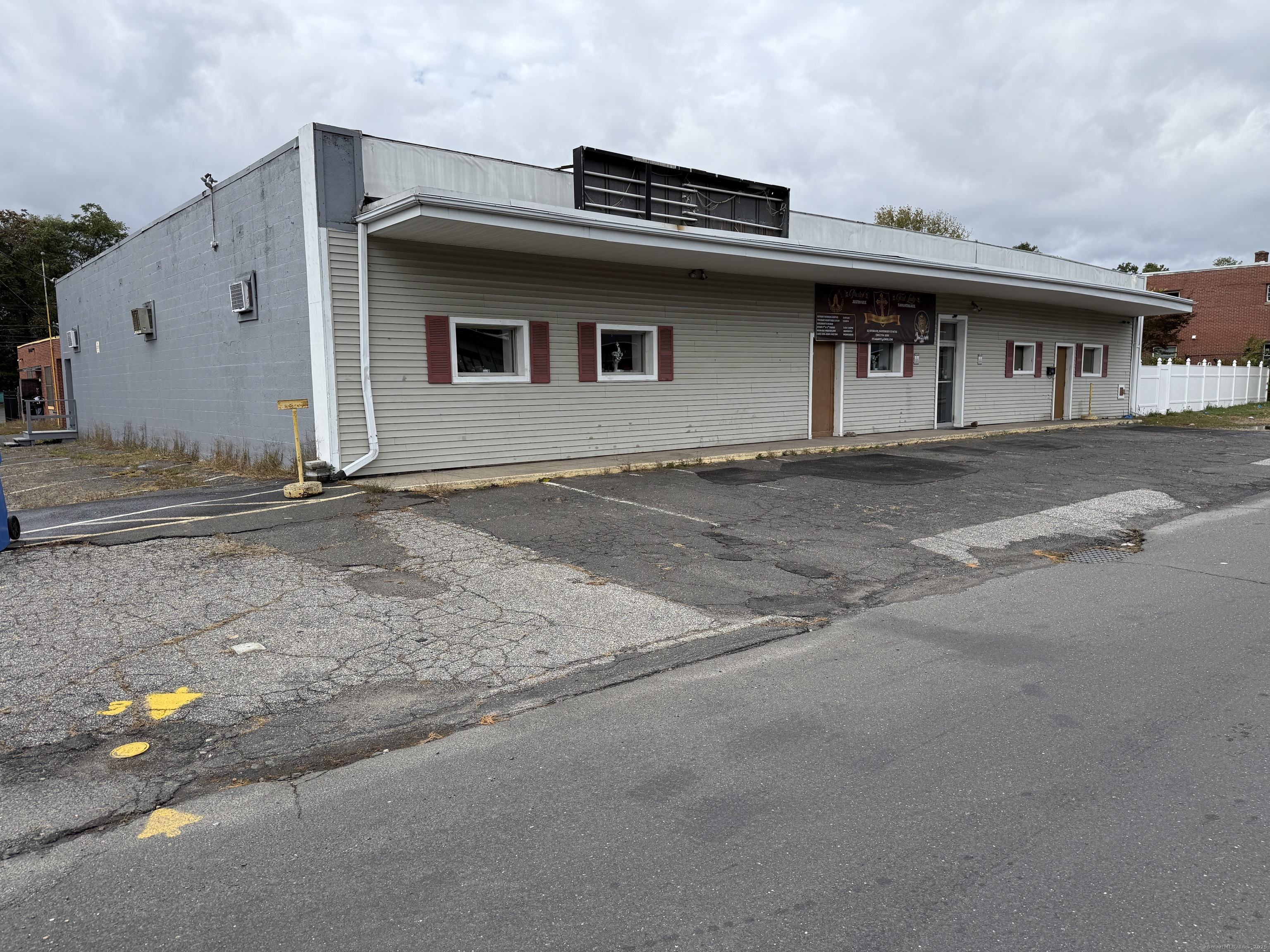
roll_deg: +0.6
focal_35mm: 24
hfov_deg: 71.6
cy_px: 476
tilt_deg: -3.7
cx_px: 635
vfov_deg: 56.8
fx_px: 881
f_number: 1.78
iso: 80
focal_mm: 6.76
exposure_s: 1/3953
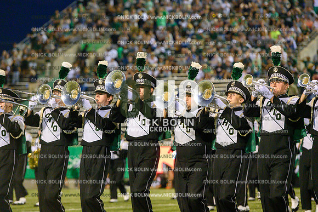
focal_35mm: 180
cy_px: 106
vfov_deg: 7.6
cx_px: 159
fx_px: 1590
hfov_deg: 11.4
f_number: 4
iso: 10000
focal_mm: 180
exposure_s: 1/1000
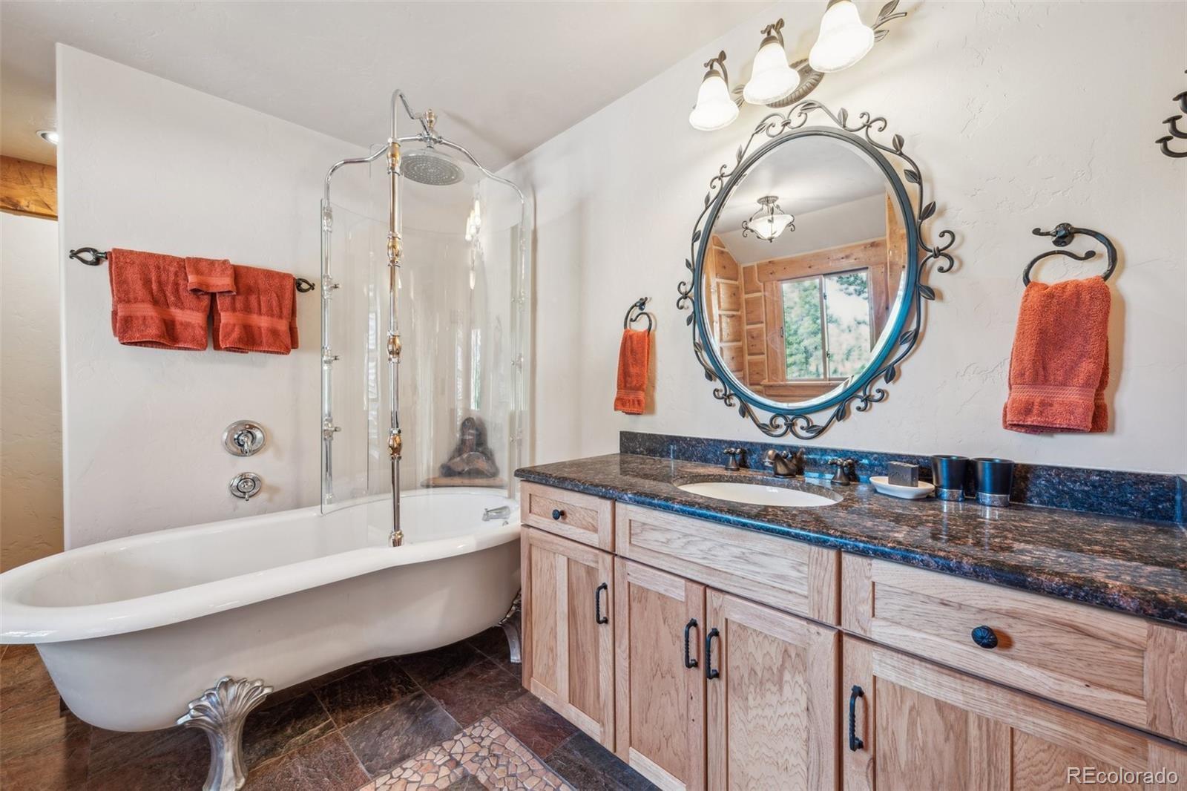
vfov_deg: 81.2
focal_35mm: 14
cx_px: 594
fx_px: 461
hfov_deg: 104.3
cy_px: 396
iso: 100
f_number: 9
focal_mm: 14
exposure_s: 1.6
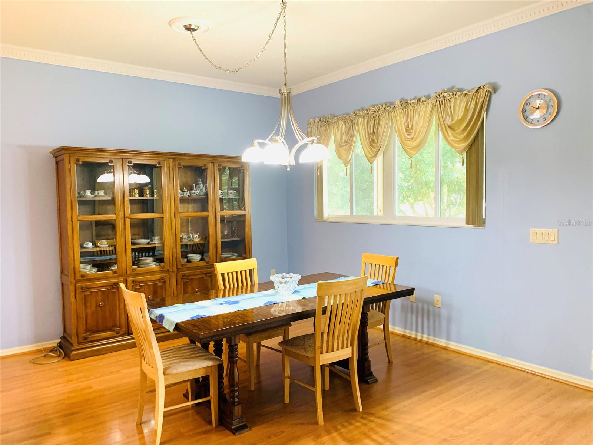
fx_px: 445
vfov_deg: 53.1
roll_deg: +2.0
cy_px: 222
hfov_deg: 67.3
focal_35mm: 26
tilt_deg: -2.5
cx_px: 296
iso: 160
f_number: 1.8
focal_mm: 4.25
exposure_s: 1/60
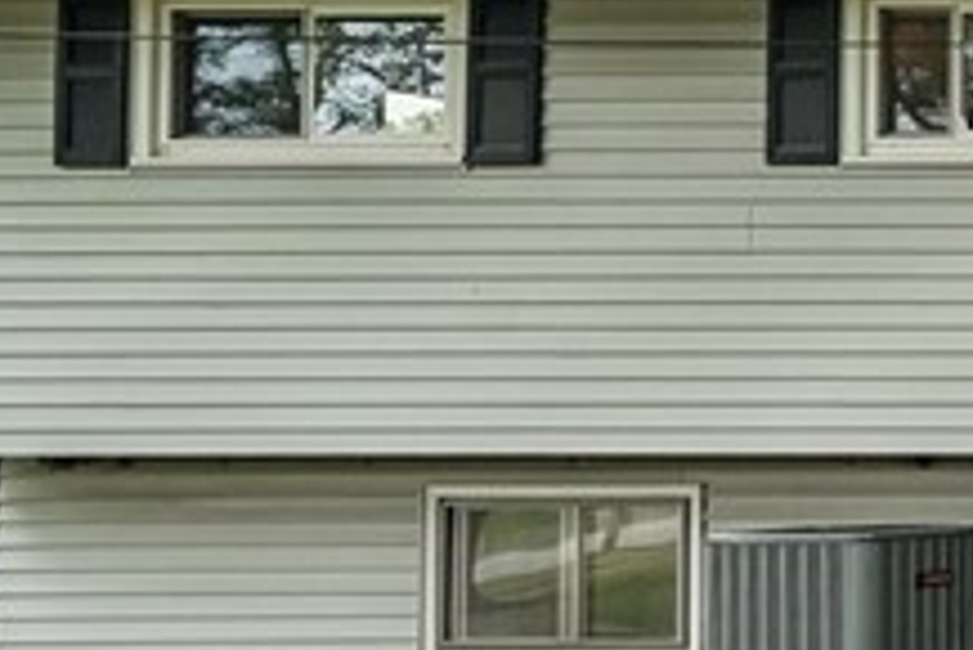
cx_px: 2381
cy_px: 347
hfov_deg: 14.9
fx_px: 1893
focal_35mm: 70
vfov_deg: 19.5
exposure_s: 1/30
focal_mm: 14
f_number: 8
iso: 125
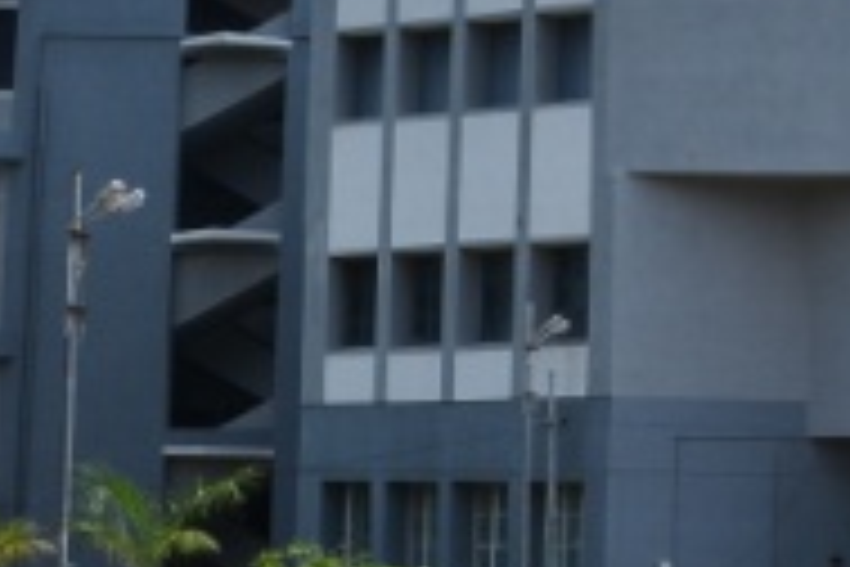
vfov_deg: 10.5
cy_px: 43
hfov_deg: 15.0
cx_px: 1115
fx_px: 3069
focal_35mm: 130
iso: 250
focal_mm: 24
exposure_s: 1/160
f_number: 16
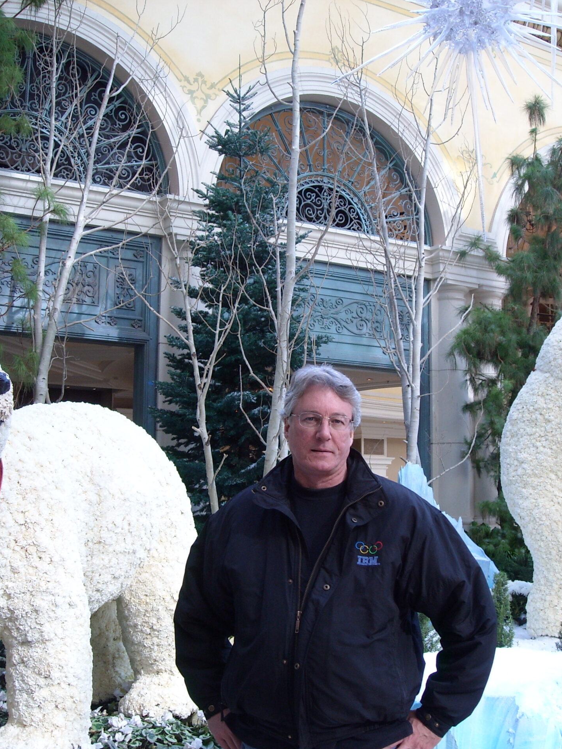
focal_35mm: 47
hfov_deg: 30.9
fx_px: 1017
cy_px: 376
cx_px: 312
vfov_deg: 40.4
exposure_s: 1/60
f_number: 2.8
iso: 91
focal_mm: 5.7
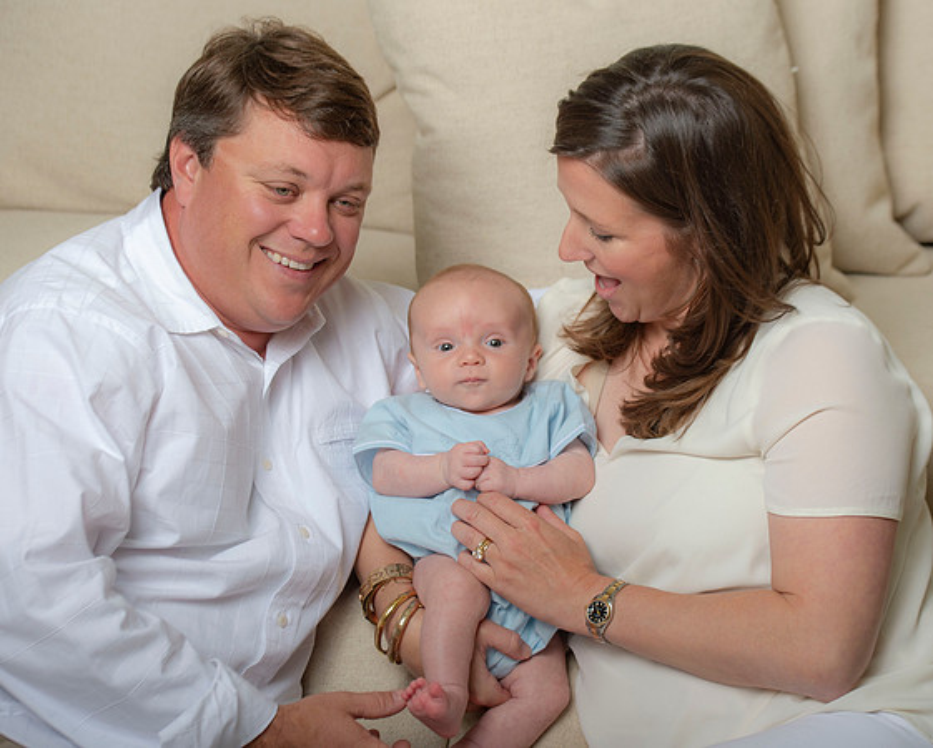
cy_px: 357
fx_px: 2609
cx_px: 569
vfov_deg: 16.3
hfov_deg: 20.2
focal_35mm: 94
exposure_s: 1/200
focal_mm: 80
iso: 250
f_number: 5.6
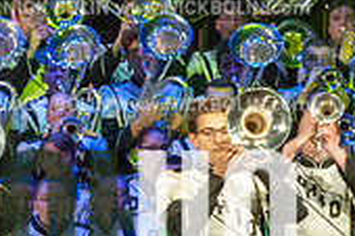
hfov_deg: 2.8
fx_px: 7389
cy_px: 249
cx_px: 148
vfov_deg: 1.8
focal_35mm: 750
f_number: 5.6
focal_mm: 220
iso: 8000
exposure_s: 1/200
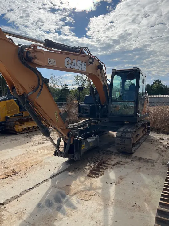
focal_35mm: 26
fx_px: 169
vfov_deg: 67.3
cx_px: 84
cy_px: 113
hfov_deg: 53.1
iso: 50
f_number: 1.6
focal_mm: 5.1
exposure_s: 1/5319
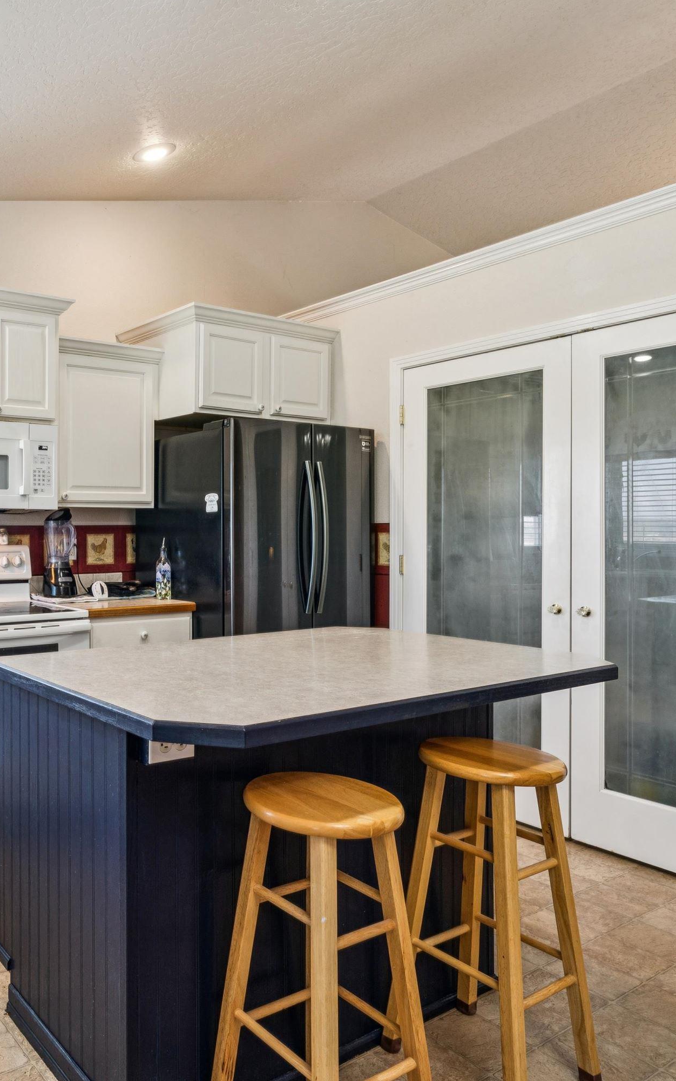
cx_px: 50
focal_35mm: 25
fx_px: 746
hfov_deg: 43.8
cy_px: 532
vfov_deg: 71.9
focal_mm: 16.2
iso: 400
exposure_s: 1/10
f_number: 13
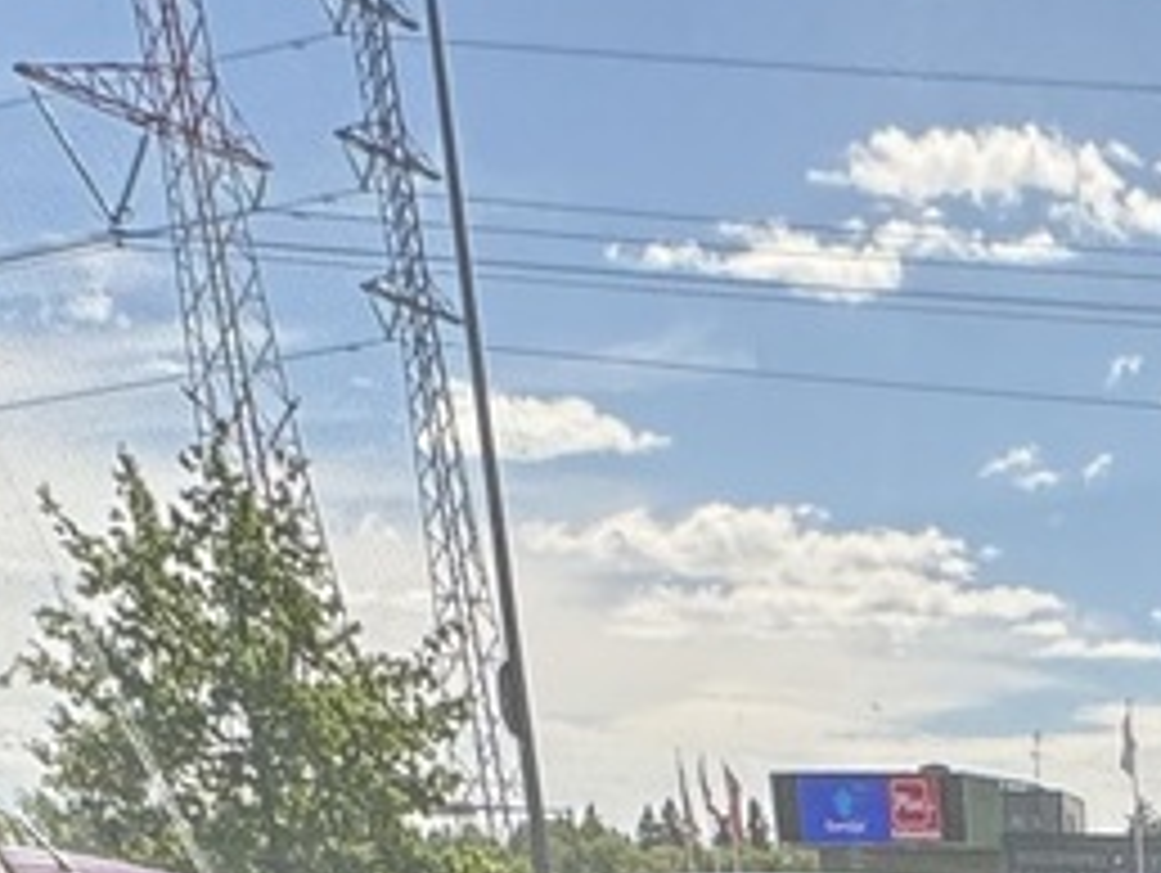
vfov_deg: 12.4
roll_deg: -0.3
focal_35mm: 78
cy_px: 2367
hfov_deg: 21.7
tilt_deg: -26.6
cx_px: 1642
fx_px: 2619
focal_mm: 2.22
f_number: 2.2
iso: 50
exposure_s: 1/569
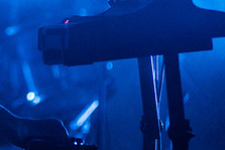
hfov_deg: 4.0
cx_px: -57
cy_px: -1
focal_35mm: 520
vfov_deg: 2.6
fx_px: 3252
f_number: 3.2
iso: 2000
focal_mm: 200
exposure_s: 1/250
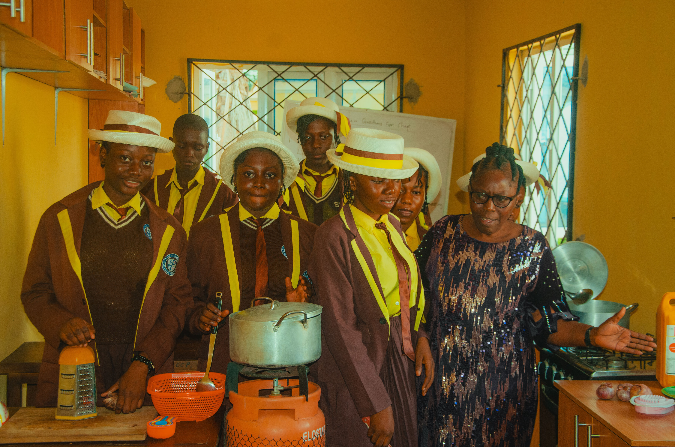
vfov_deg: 26.4
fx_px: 954
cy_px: 224
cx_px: 338
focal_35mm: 51
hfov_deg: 39.0
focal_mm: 34
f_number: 6.3
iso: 640
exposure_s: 1/200
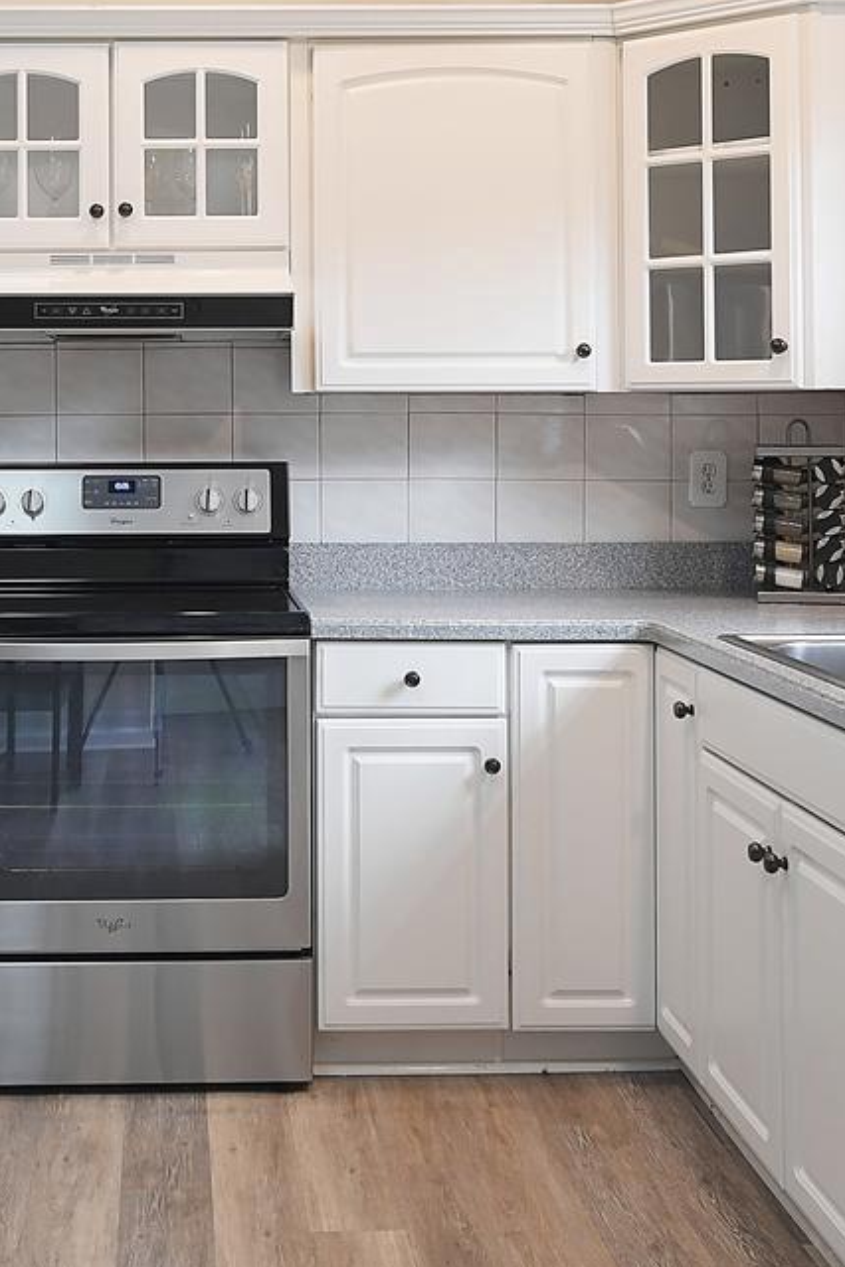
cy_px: 411
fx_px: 1689
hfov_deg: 27.6
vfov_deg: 40.5
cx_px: 188
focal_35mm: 48
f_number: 5.6
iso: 1600
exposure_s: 1/60
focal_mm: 15
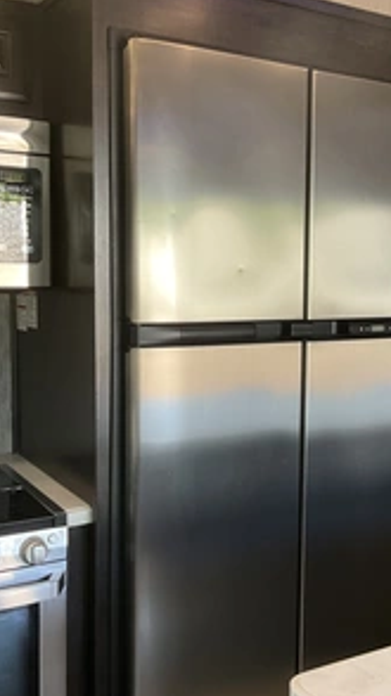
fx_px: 794
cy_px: 348
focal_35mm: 43
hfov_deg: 27.4
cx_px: 280
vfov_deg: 47.4
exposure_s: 1/50
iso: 50
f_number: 1.8
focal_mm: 3
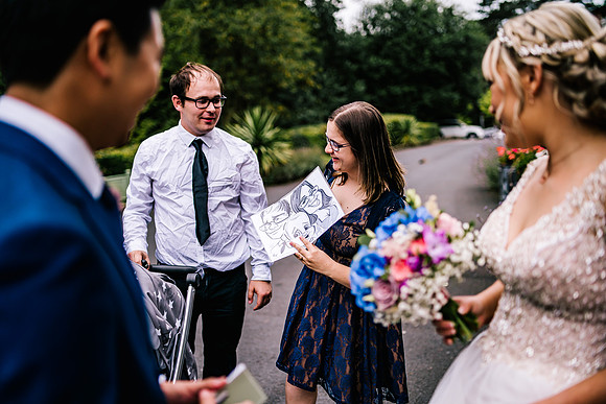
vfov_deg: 37.5
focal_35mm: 35
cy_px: 202
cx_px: 303
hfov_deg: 54.0
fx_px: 595
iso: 100
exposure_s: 1/3200
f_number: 1.6
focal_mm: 35
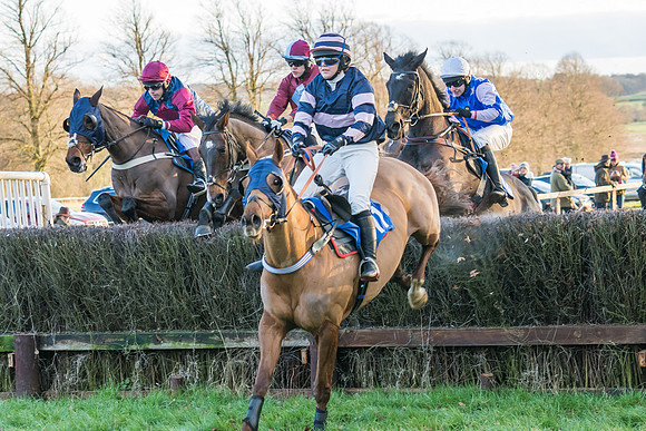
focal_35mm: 126
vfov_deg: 10.9
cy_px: 200
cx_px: 333
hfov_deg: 16.3
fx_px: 2256
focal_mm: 70
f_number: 4
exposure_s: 1/500
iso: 800
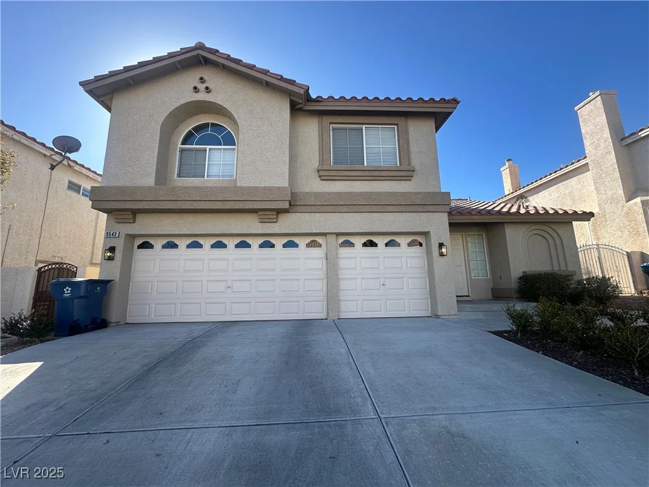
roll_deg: +0.4
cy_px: 244
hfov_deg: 102.1
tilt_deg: +8.3
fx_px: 262
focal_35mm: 14
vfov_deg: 85.7
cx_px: 324
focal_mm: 2.22
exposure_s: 1/720
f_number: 2.2
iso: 40
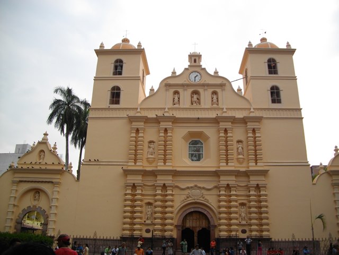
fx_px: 304
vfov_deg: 45.4
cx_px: 170
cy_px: 128
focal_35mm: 31
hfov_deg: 58.4
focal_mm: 5.7
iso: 100
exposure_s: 1/400
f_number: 2.9
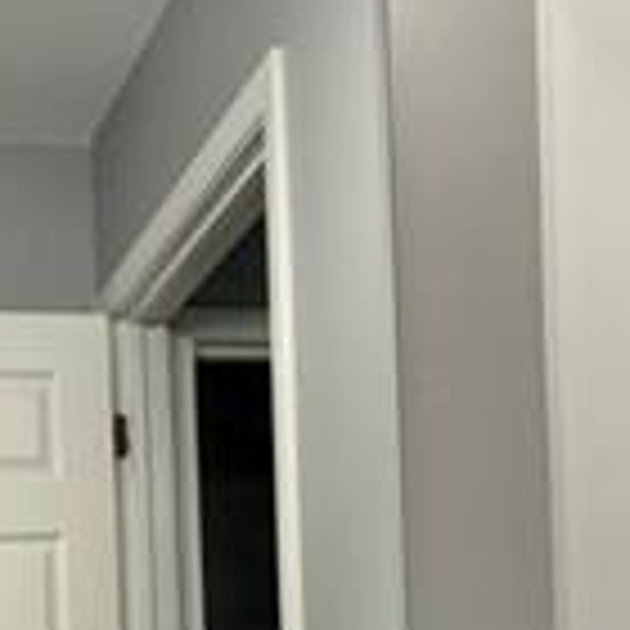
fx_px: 1400
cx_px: -54
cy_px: 914
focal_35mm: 68
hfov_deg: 23.8
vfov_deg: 21.7
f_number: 2.2
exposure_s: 1/120
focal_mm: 2.22
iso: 320
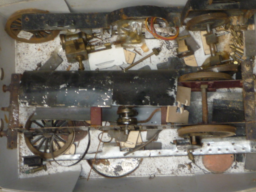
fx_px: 488
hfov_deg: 29.4
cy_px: 88
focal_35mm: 66
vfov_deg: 22.2
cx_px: 129
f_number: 3.3
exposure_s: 1/30
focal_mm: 5.3
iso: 100
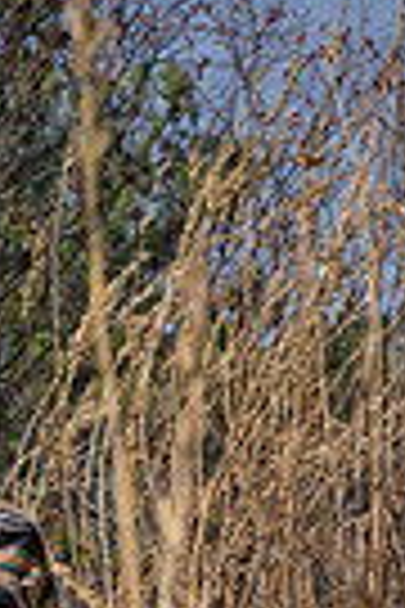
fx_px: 5163
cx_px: -126
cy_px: 725
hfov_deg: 4.5
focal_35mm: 306
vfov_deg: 6.7
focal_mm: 92
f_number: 11
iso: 400
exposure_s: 1/800
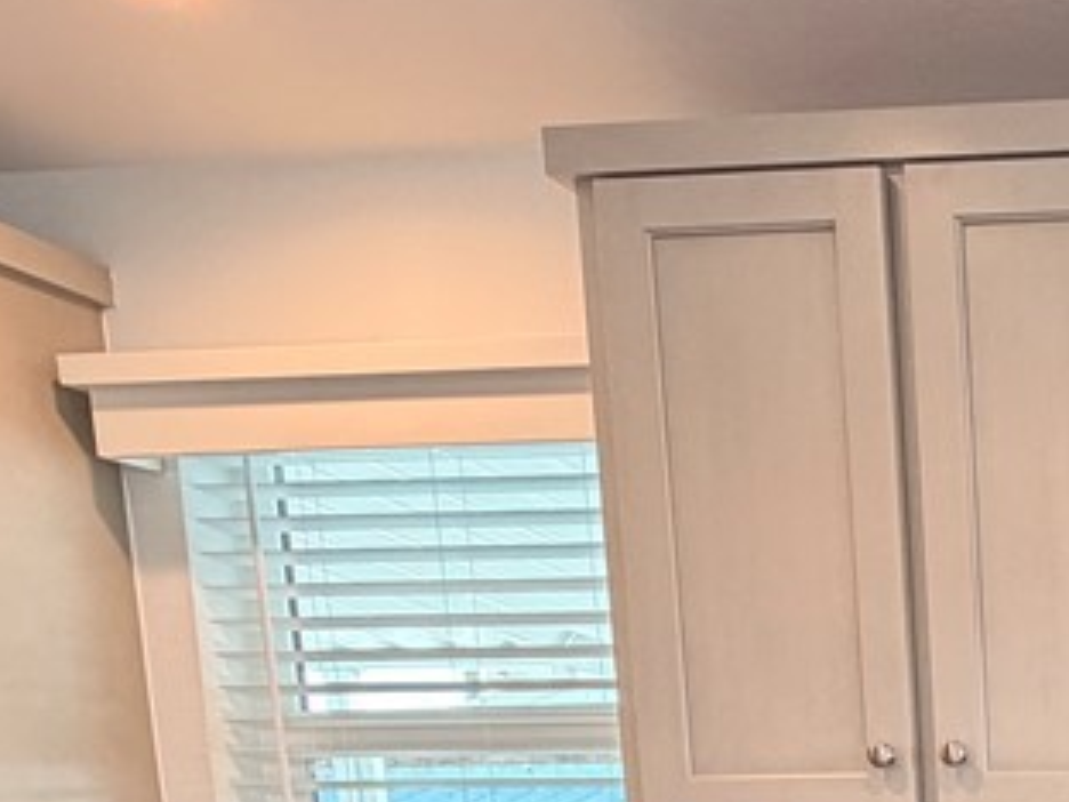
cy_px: 1018
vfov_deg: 27.0
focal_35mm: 46
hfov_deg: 30.3
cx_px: 1463
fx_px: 1421
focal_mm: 2.22
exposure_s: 1/60
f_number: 2.2
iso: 200
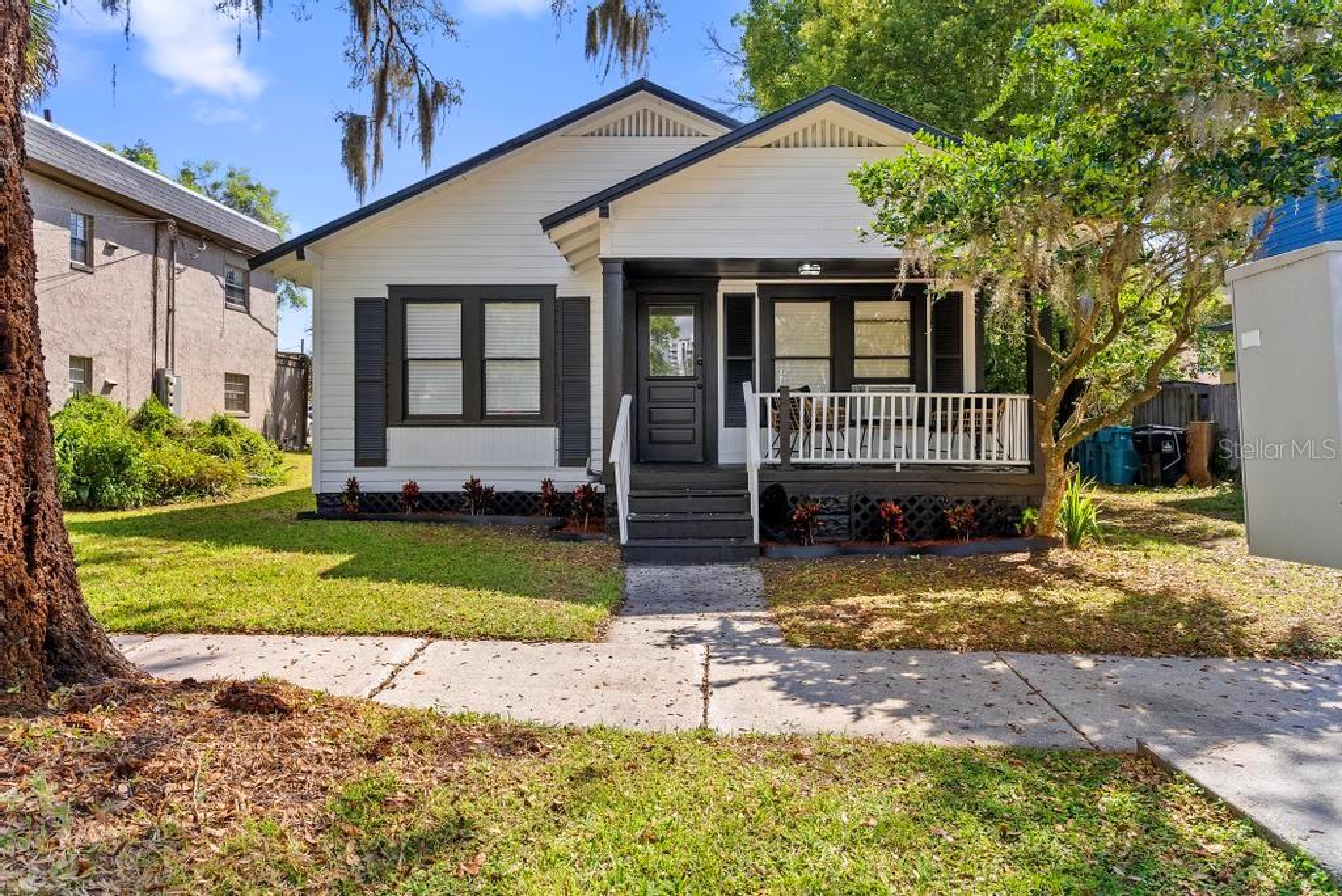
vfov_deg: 53.2
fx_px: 895
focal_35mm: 24
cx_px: 671
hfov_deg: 73.7
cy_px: 448
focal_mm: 24
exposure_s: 1/200
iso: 100
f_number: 6.3
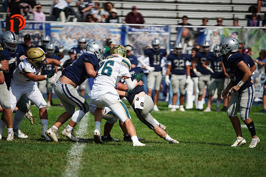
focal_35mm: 300
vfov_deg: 4.6
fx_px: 2217
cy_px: 88
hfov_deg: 6.9
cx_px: 133
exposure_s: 1/8000
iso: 400
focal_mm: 300
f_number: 2.8
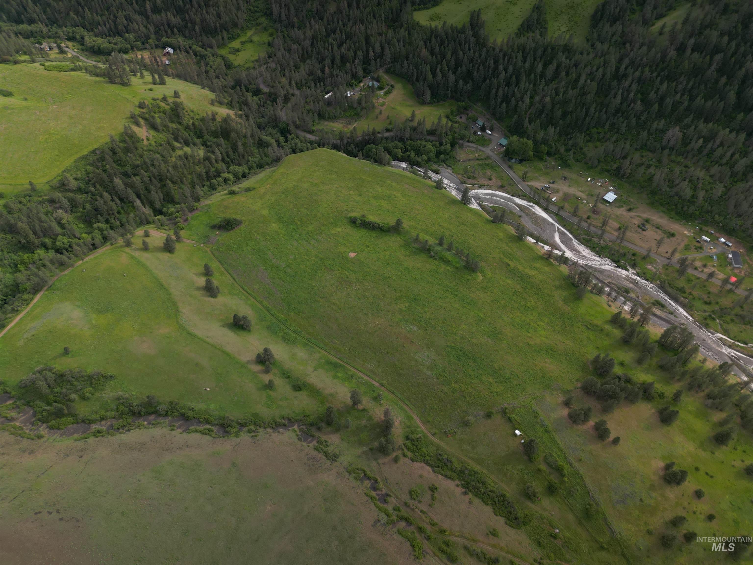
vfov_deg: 56.8
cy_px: 282
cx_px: 376
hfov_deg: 71.6
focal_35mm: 24
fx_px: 522
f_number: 1.7
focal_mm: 6.72
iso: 100
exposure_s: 1/100
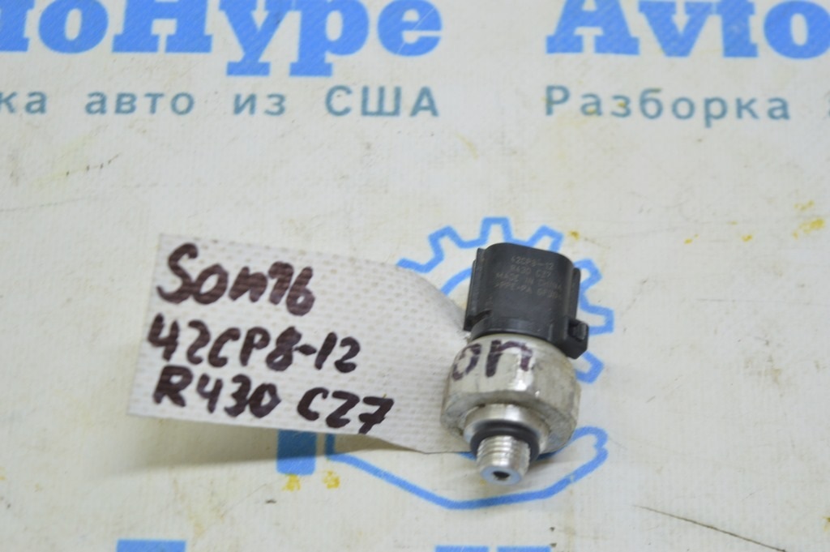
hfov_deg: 24.6
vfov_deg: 16.5
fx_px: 1901
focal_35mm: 82
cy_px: 276
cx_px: 415
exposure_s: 1/20
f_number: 5.6
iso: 400
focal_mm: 55
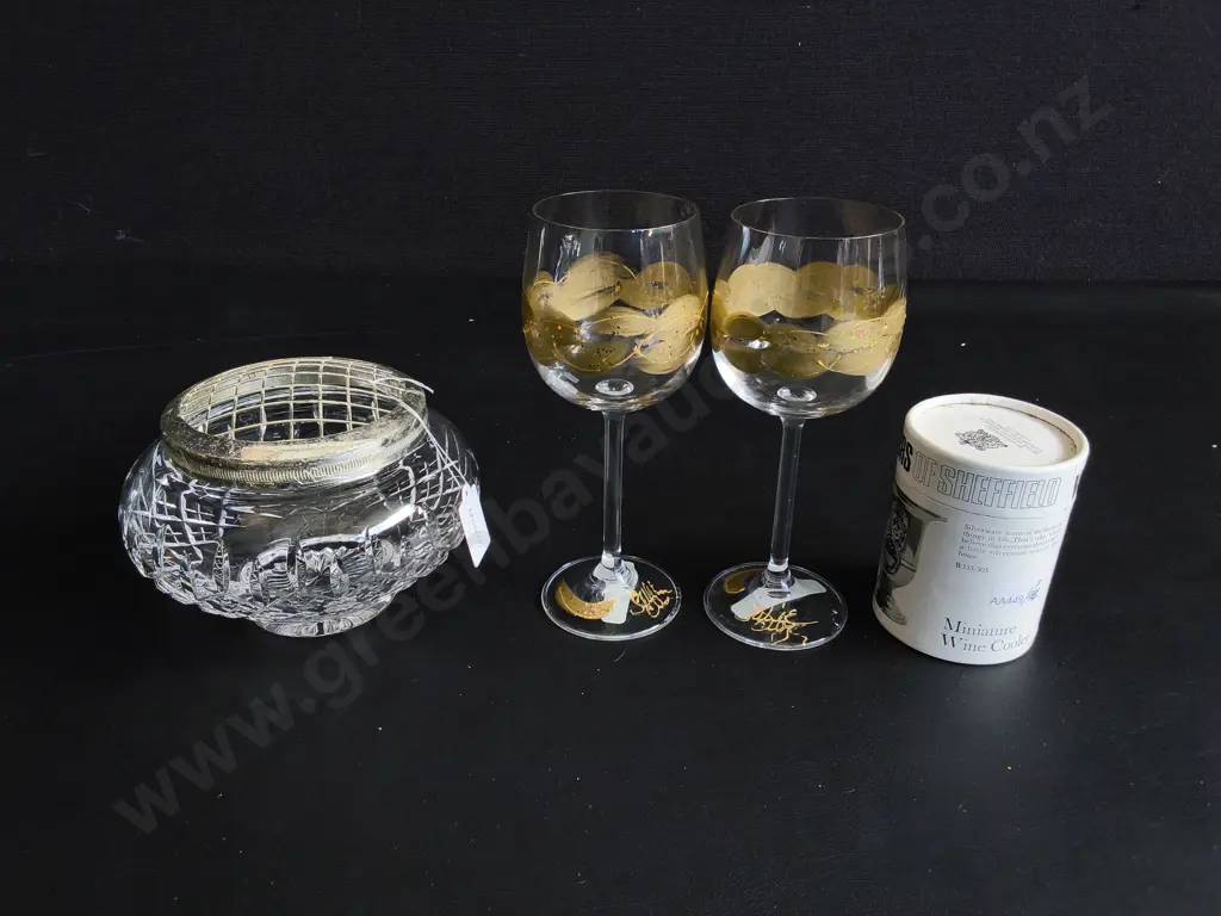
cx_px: 610
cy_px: 458
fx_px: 952
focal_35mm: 27
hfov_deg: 65.3
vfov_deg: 51.4
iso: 64
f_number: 2
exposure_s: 1/100
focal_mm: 2.87
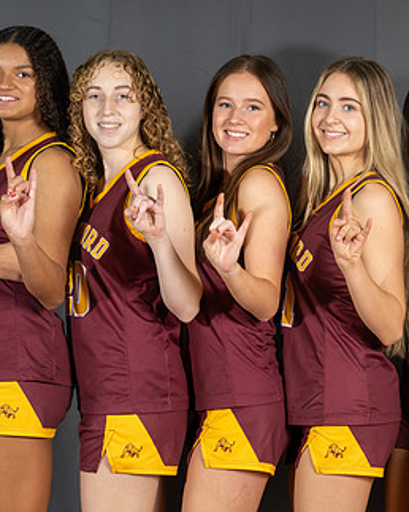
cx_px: 387
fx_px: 2772
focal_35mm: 183
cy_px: 254
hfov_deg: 8.4
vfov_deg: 10.6
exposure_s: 1/200
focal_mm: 95
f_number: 8
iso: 200
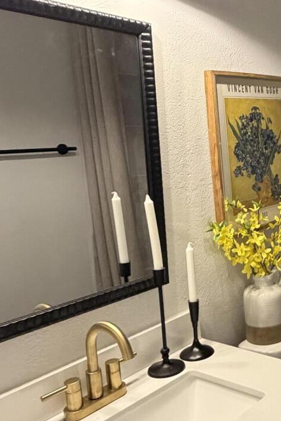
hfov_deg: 28.1
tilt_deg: -10.5
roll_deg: +1.0
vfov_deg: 47.4
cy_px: 218
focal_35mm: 41
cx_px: 346
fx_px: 480
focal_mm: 2.22
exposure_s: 1/60
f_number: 2.2
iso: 640
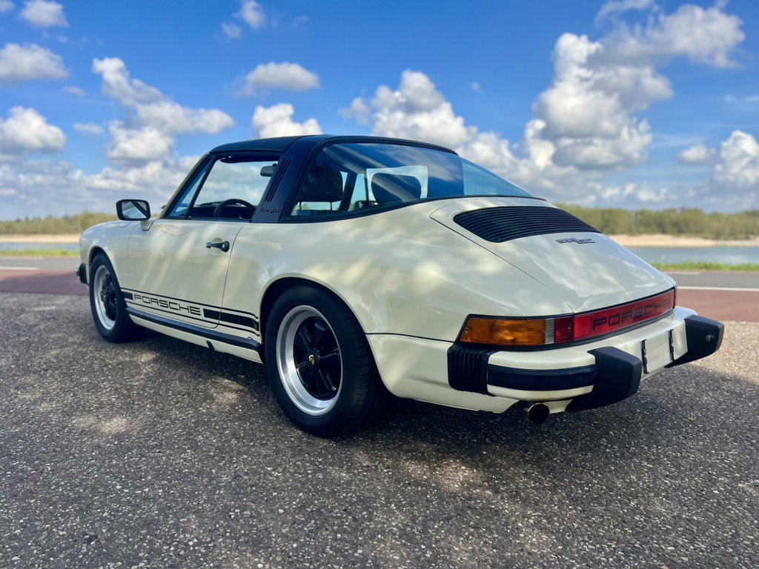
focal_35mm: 26
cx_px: 380
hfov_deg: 67.3
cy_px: 284
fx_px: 570
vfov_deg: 53.1
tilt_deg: -3.5
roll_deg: +0.5
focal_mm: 5.7
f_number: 1.5
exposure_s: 1/3968
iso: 50
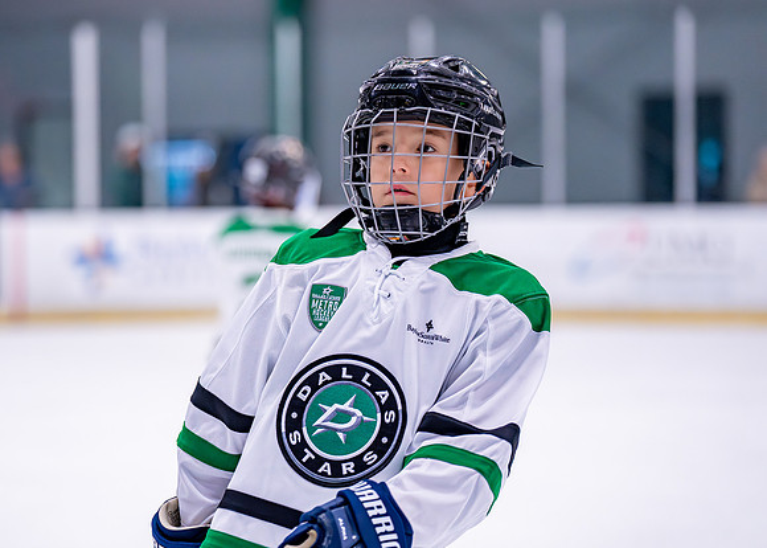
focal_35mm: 149
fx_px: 3247
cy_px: 243
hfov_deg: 13.5
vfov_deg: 9.6
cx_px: 303
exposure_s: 1/1250
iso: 2500
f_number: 2.8
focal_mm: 125
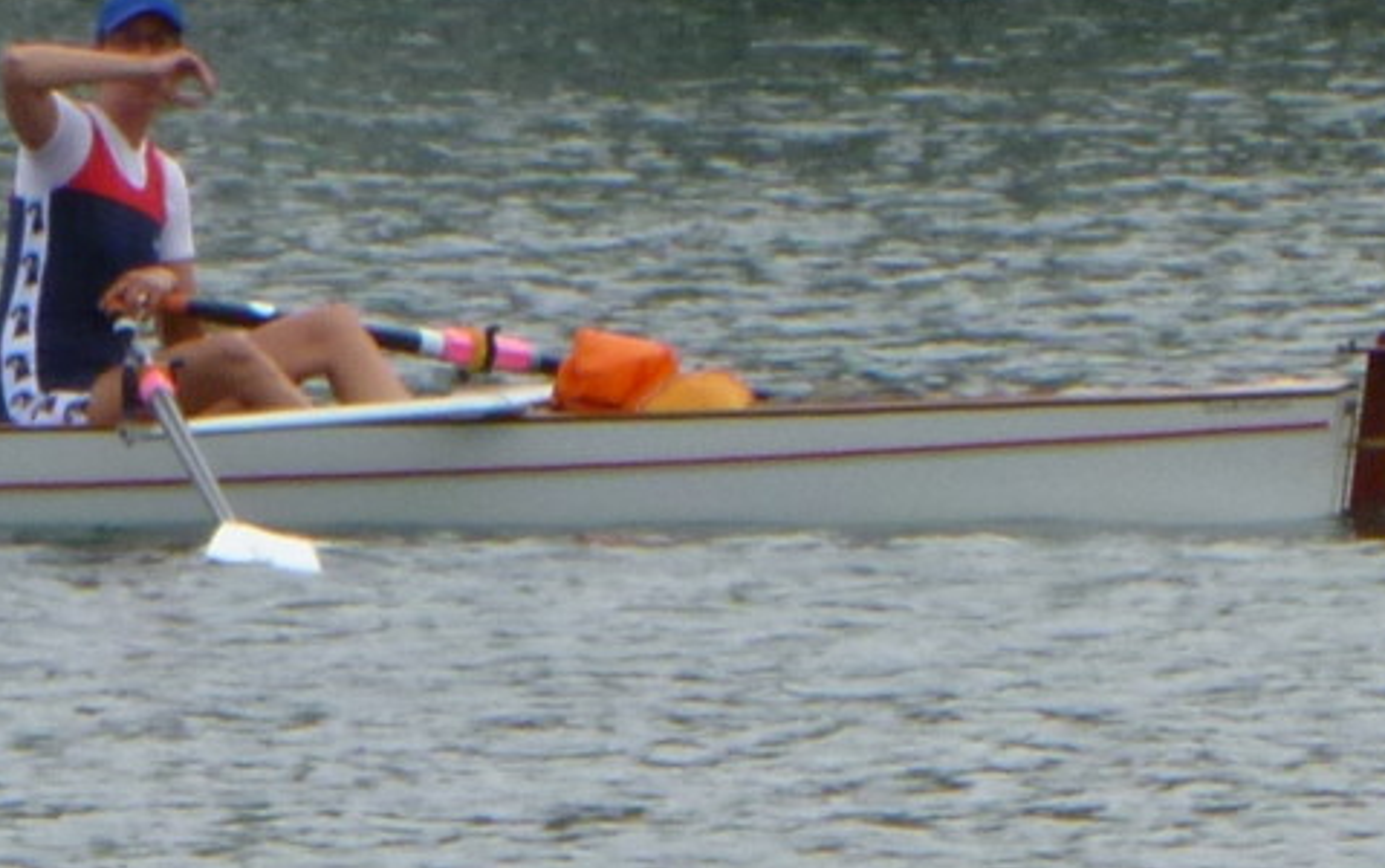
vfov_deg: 1.2
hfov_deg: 1.8
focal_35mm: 1143
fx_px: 43169
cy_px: 767
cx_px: -520
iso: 160
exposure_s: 1/400
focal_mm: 40
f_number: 5.9
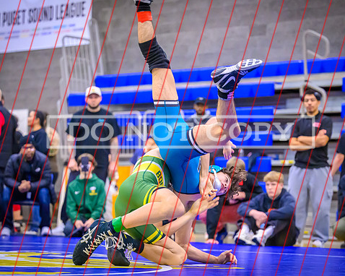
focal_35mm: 126
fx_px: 1286
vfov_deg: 12.2
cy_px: 175
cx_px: 172
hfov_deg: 15.3
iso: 6400
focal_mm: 84
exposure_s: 1/640
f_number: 2.8
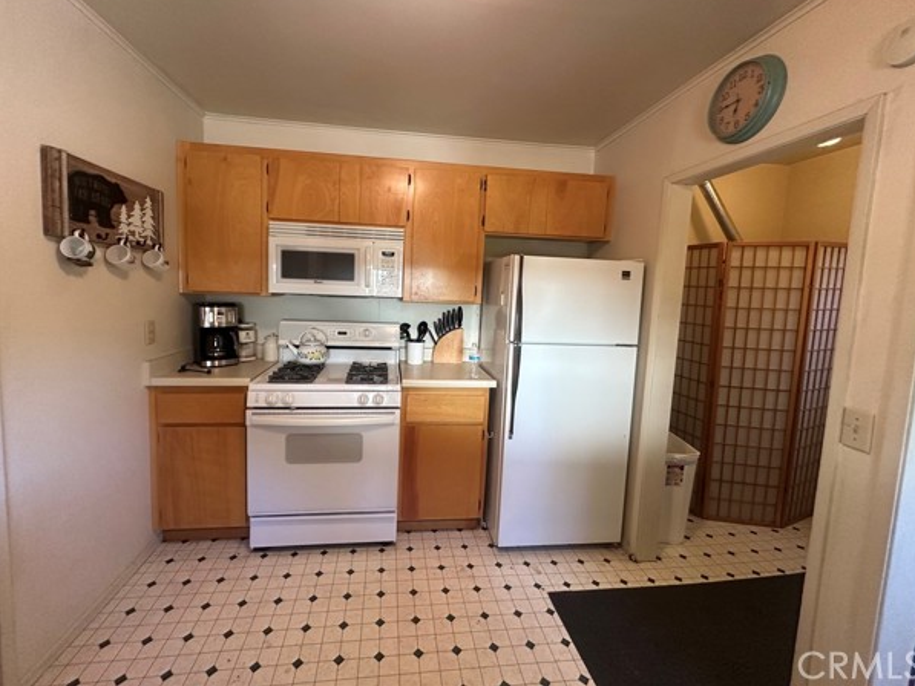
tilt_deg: -3.5
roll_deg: -2.3
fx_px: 397
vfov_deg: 81.7
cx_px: 440
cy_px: 320
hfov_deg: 98.1
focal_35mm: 15
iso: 320
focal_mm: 2.22
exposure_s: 1/120
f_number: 2.2
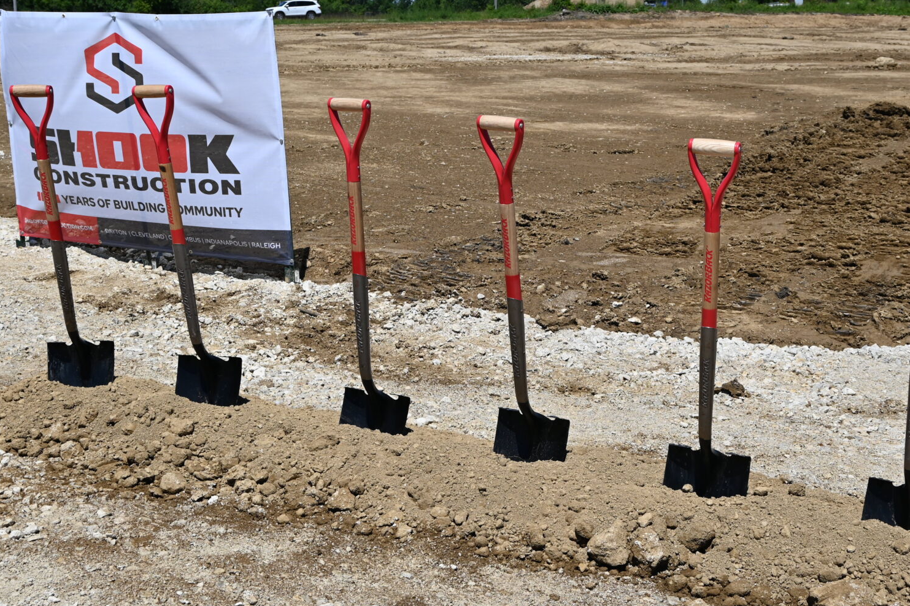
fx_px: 1462
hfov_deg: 34.6
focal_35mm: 58
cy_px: 341
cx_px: 479
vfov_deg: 23.4
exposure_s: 1/500
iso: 100
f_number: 8
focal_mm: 33.5
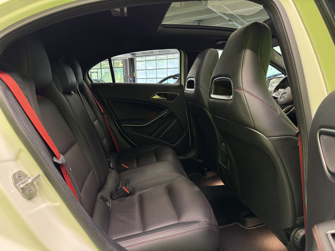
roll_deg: +1.5
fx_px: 232
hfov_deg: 71.6
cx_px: 168
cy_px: 126
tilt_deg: -10.0
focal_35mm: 24
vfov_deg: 56.8
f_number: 1.78
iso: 640
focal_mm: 6.76
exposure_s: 1/33
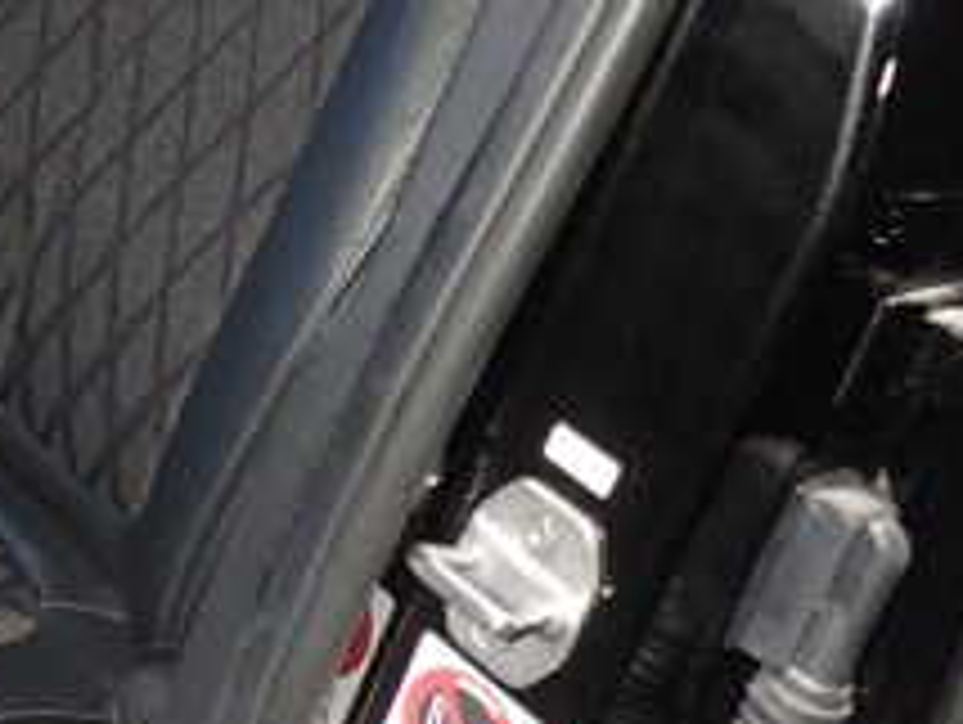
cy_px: 148
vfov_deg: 20.8
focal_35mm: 70
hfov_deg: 25.3
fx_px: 1950
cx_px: -158
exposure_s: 1/30
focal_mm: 4.5
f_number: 2
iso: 800
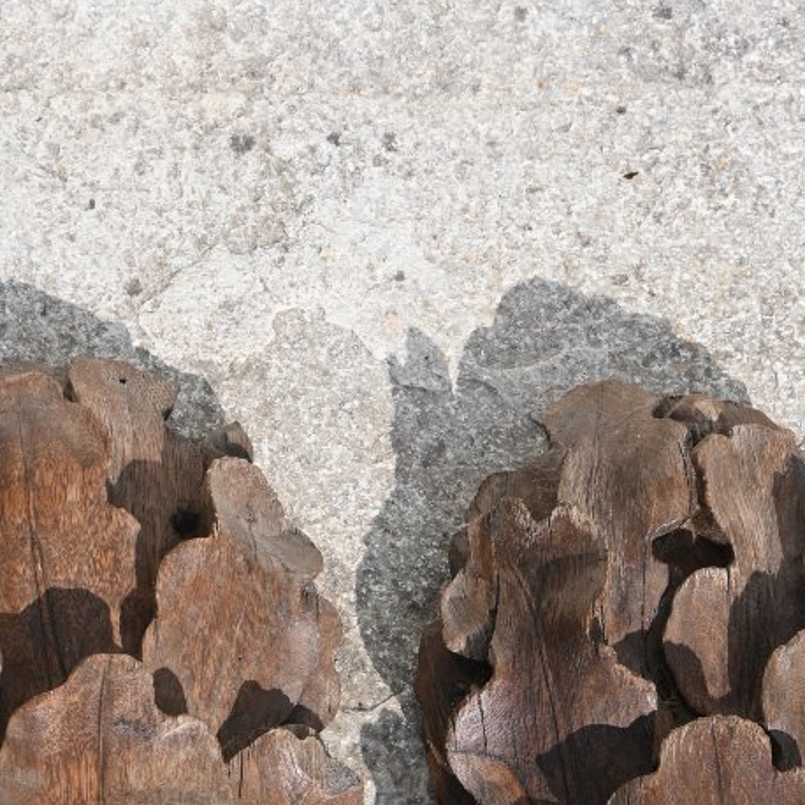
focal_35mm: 110
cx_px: 422
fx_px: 2897
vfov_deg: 15.4
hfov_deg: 15.8
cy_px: 903
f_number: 7.1
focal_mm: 33
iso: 100
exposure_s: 1/400
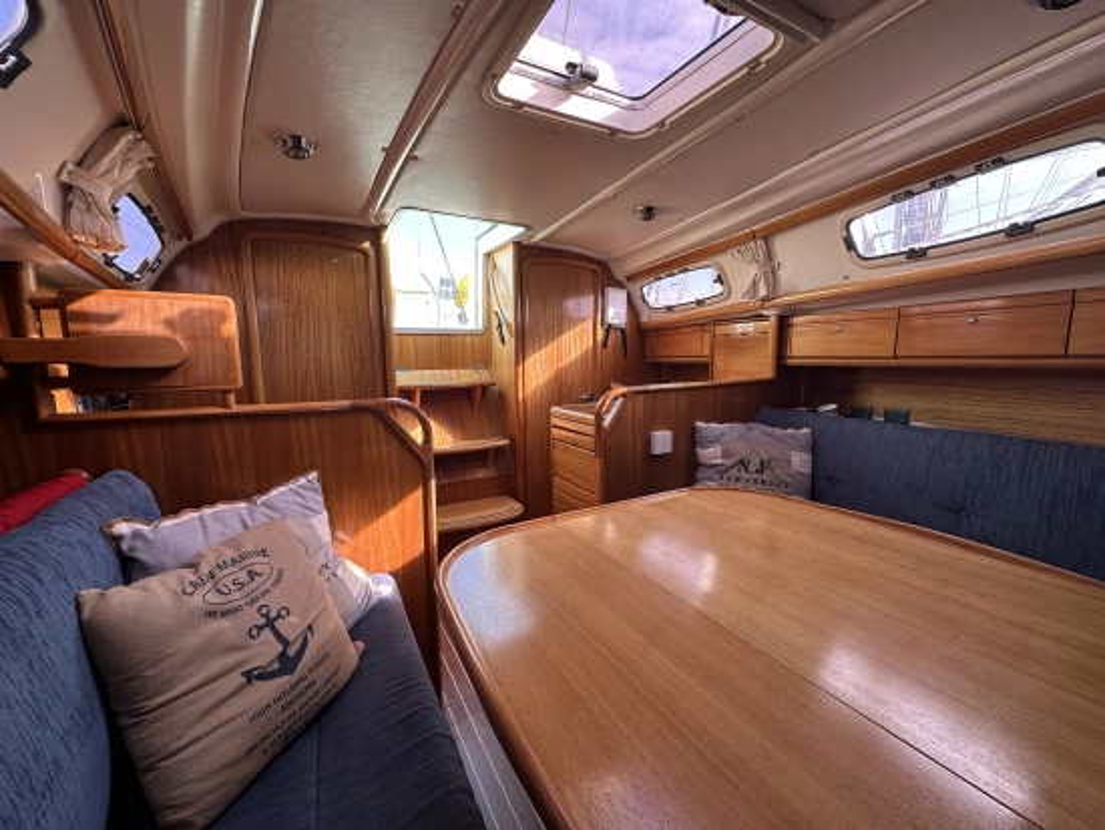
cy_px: 415
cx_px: 552
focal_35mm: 14
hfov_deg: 102.0
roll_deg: -1.0
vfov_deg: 85.7
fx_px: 447
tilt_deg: -6.1
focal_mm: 2.22
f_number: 2.2
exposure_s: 1/99
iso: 40
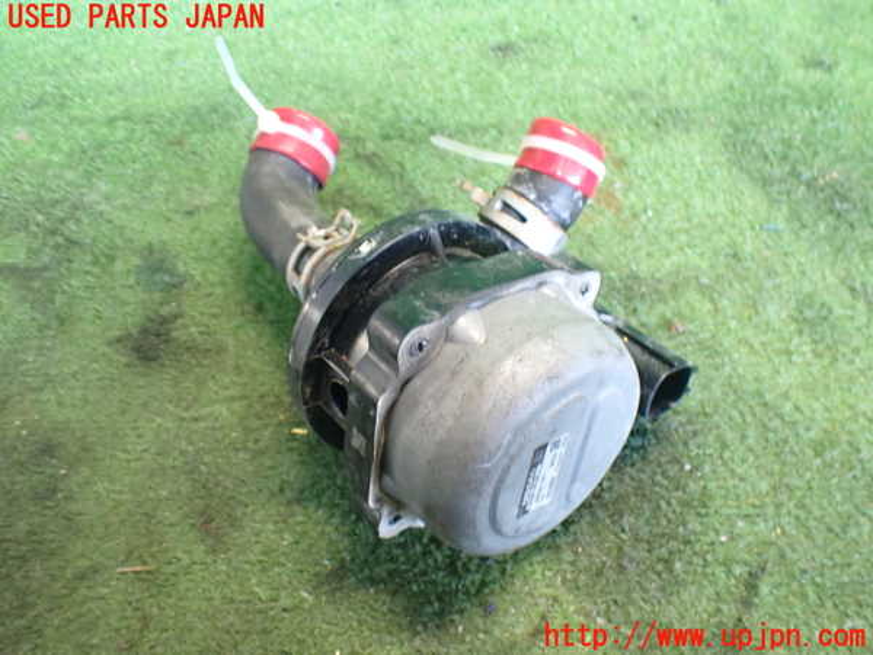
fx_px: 757
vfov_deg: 46.8
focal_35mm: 30
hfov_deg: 60.0
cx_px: 436
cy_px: 328
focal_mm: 5.4
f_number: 2.3
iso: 800
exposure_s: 1/40
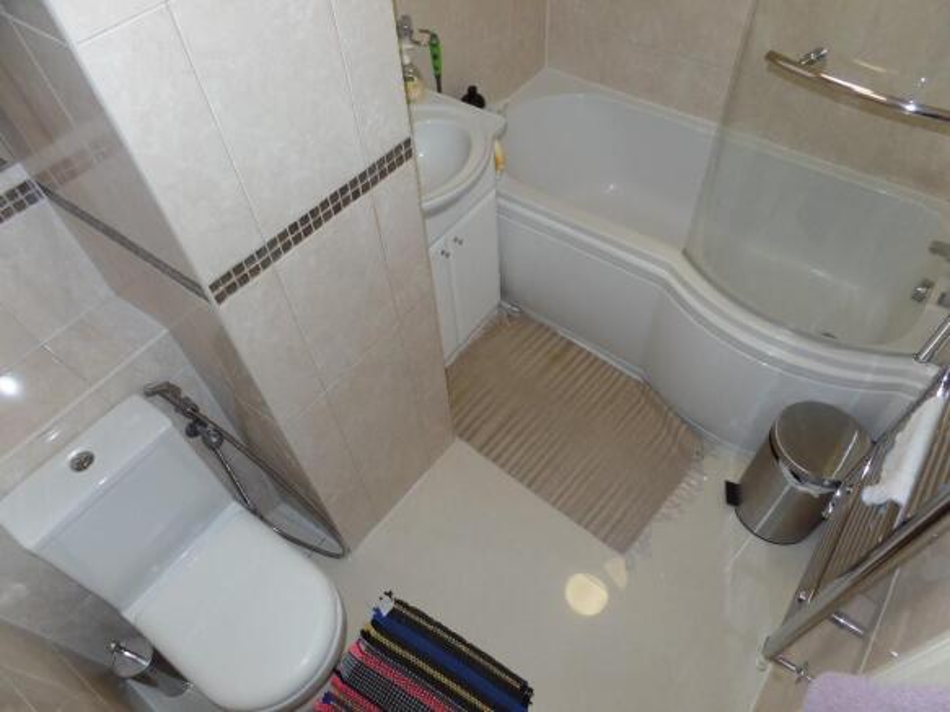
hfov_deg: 73.9
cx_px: 475
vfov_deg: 58.9
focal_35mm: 23
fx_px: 631
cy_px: 356
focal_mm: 4.1
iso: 100
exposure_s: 1/30
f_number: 2.8
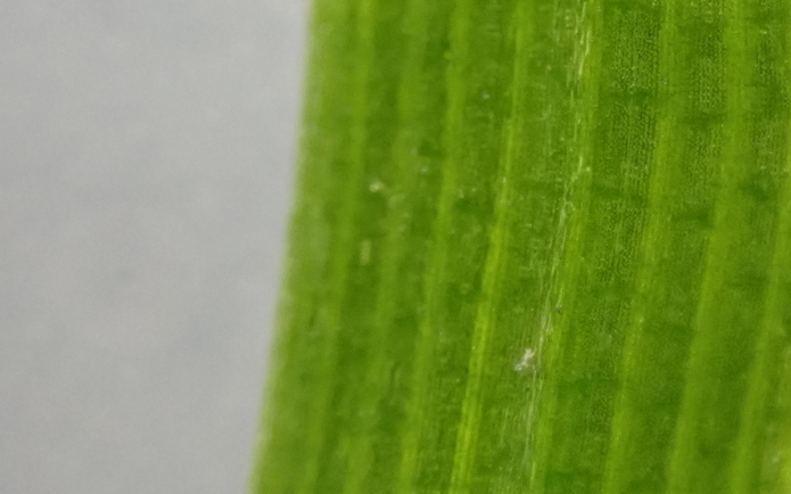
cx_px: 591
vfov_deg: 9.3
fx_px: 3039
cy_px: 47
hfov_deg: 14.8
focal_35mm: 141
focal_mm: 13.65
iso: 1600
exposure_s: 1/80
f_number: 4.1
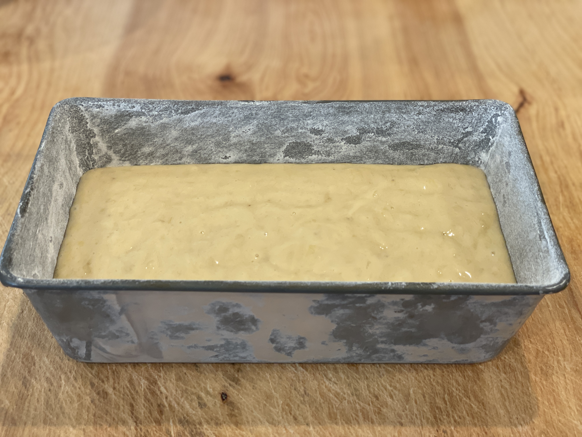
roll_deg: -0.3
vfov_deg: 28.0
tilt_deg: -42.2
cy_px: 218
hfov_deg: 36.8
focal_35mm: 52
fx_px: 874
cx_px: 291
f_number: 2
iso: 160
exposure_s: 1/60
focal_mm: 6
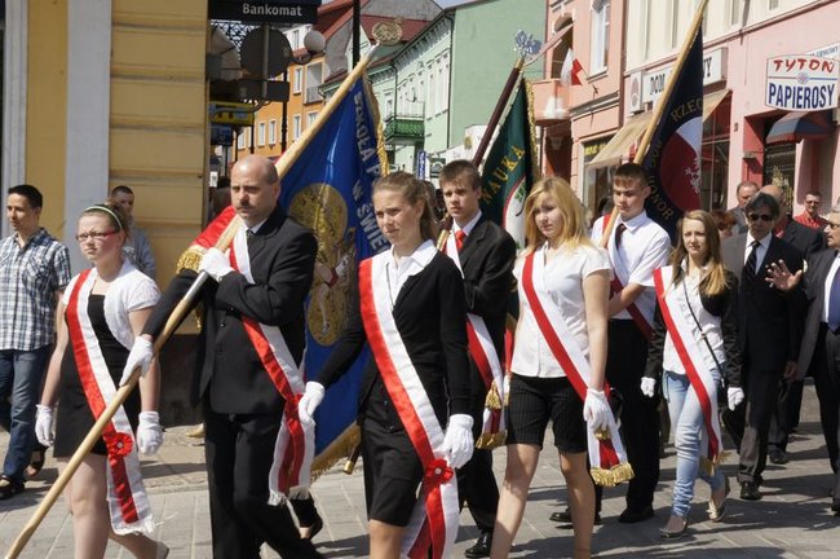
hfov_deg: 27.0
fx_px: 1748
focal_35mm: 75
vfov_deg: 18.1
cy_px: 280
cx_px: 420
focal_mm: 50
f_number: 29
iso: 400
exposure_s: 1/160
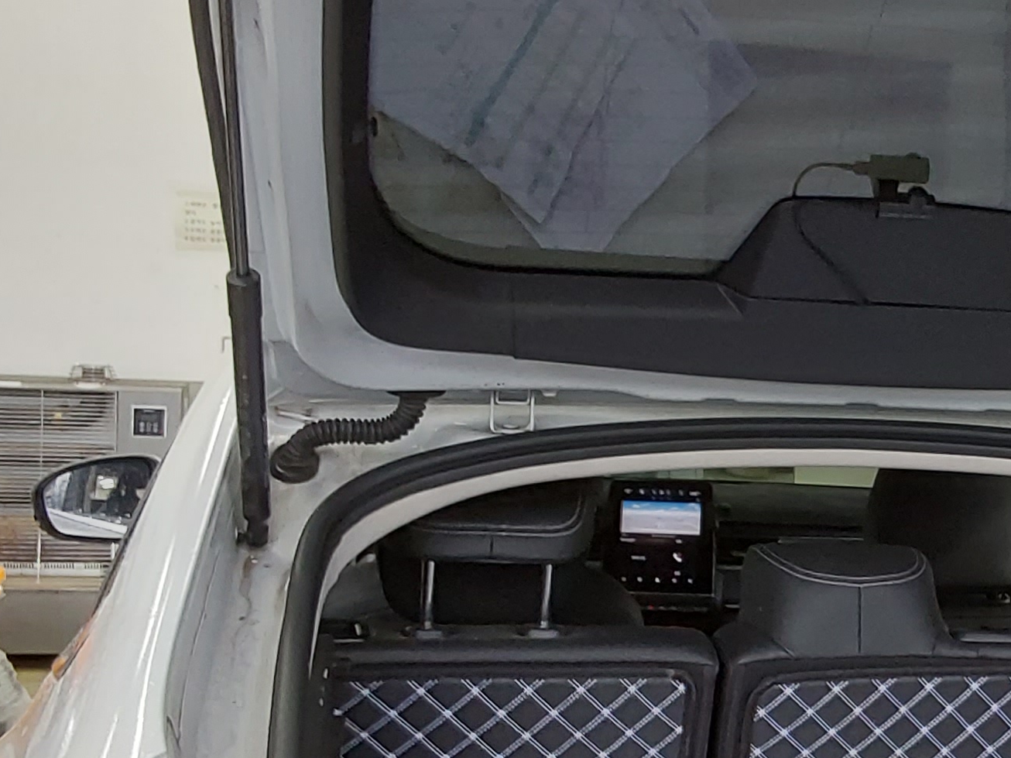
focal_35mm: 70
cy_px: 477
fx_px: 2044
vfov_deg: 21.0
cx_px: 1054
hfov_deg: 26.1
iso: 100
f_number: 1.9
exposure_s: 1/60
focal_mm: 2.91
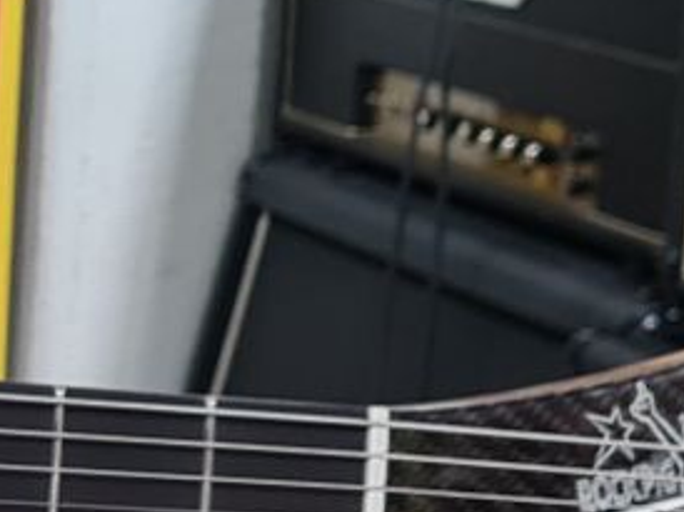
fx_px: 3751
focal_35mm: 190
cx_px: -1243
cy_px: 519
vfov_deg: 7.8
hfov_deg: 8.9
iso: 160
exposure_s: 1/50
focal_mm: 5.4
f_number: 1.8
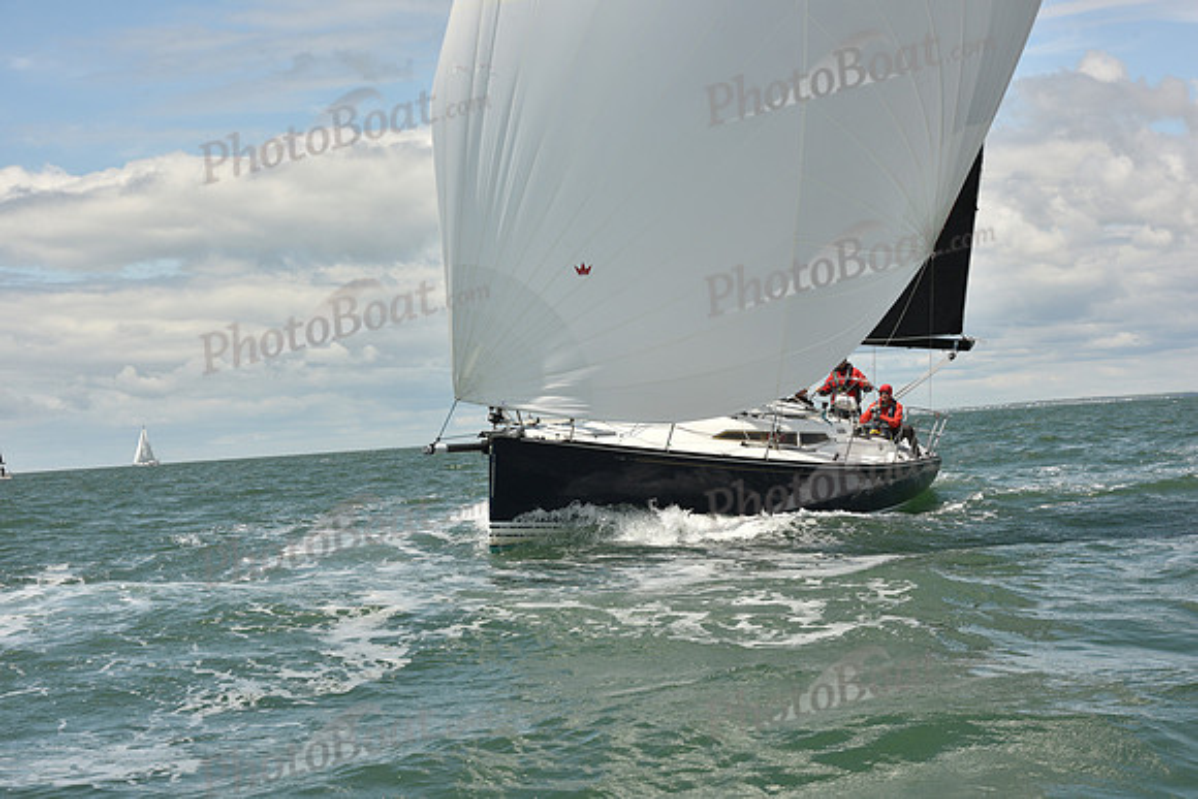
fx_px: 2663
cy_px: 400
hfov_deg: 25.4
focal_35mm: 80
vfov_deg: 17.1
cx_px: 599
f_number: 13
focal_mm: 80
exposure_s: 1/800
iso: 320
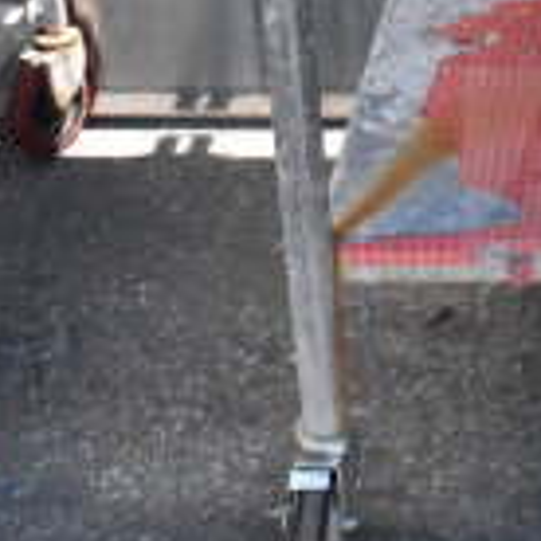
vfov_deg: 15.0
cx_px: 902
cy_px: -57
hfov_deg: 14.1
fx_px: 1998
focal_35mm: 113
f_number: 18
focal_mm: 20
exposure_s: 1/1250
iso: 6400
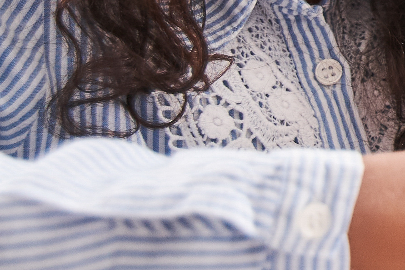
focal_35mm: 256
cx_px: 1253
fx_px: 2880
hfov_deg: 7.1
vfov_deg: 5.3
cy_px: -195
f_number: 3.2
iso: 400
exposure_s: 1/160
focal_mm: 38
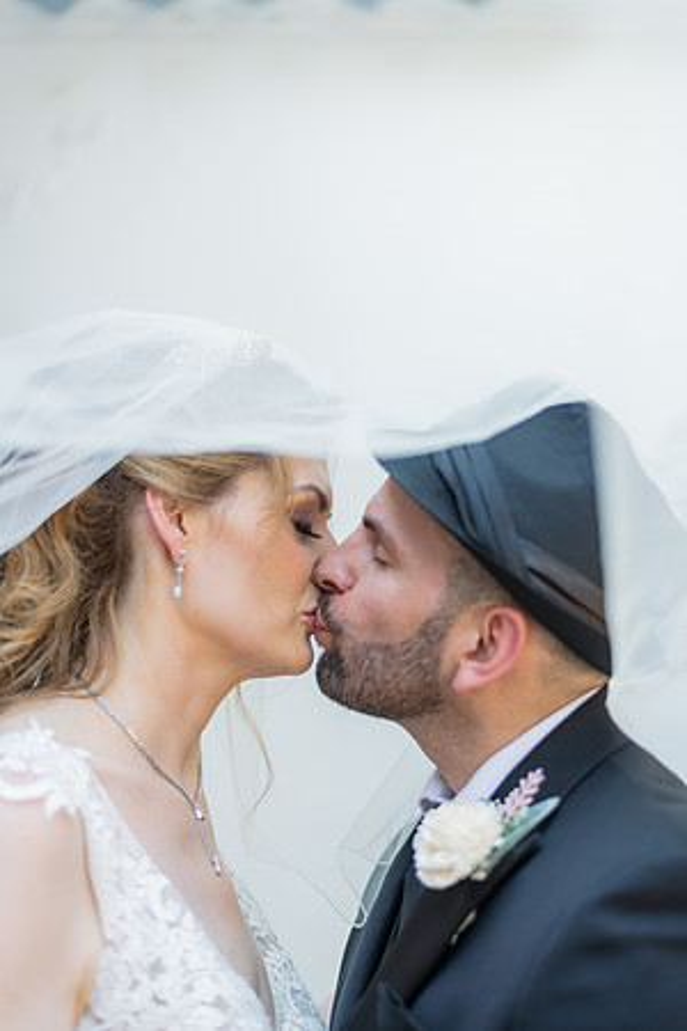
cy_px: 516
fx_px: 1431
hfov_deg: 27.0
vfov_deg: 39.6
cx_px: 344
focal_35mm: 50
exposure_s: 1/500
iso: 100
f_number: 1.8
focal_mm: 50
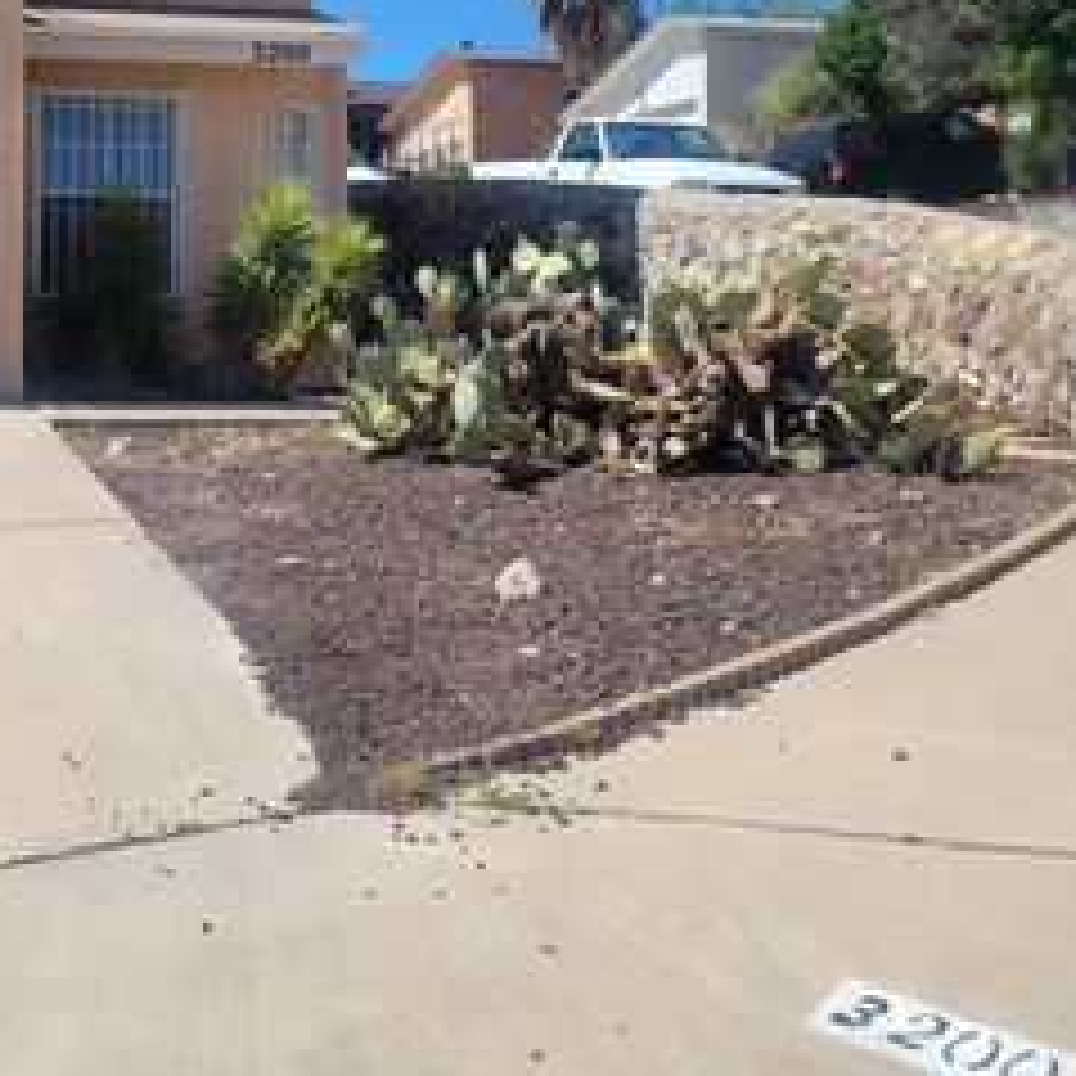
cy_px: 236
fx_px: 1688
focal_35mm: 48
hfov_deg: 33.1
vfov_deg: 34.4
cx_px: 68
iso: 40
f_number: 1.8
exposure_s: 1/2790
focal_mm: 5.4
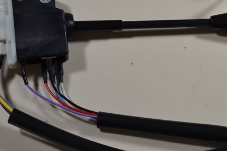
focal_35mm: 87
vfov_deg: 15.7
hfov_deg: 23.3
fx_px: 549
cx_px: 151
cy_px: 51
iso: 400
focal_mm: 30
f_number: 4.5
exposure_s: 1/60
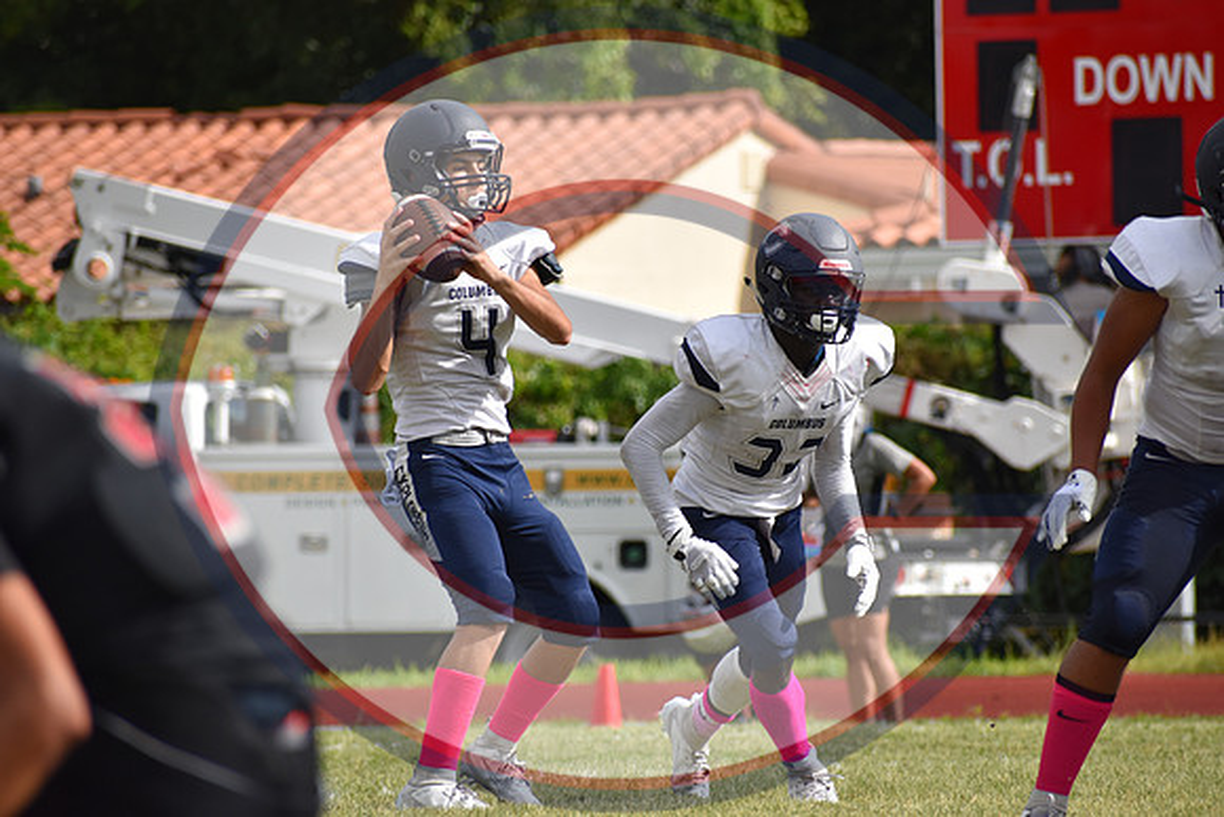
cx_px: 612
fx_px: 14283
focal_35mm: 420
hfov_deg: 4.9
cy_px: 408
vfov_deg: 3.3
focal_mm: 280
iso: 400
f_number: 6.3
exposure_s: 1/1600
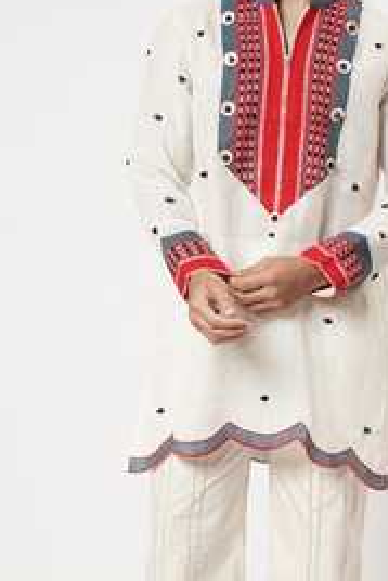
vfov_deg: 21.2
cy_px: 335
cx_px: 275
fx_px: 1553
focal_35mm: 96
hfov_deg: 14.2
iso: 125
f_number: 5
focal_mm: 49.1
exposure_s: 1/200
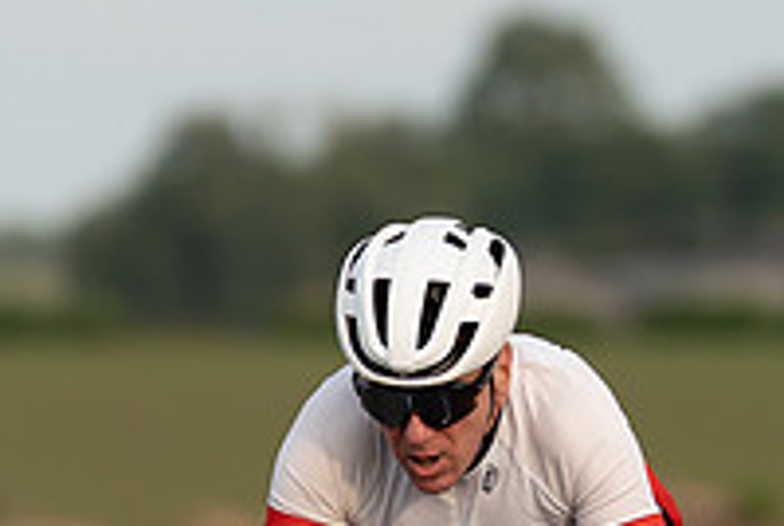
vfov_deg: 0.9
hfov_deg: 1.4
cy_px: 862
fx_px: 32714
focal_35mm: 1500
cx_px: 600
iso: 160
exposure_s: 1/1000
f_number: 3.2
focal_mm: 200
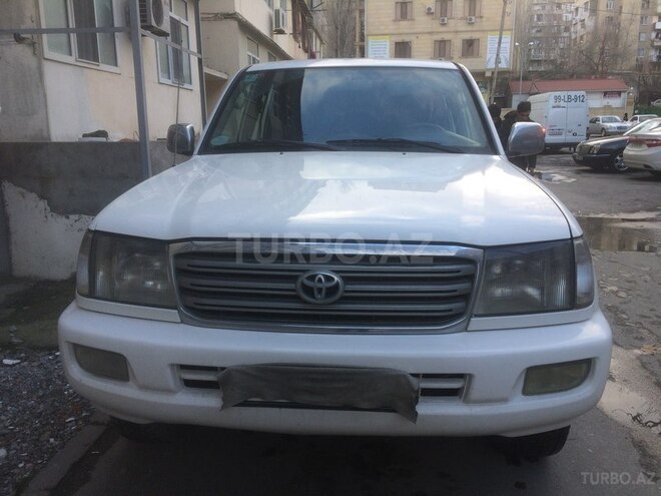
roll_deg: +1.0
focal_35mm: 29
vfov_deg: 48.2
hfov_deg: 61.7
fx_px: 554
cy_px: 248
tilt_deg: -14.4
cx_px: 330
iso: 32
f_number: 2.2
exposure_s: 1/214
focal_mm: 4.15
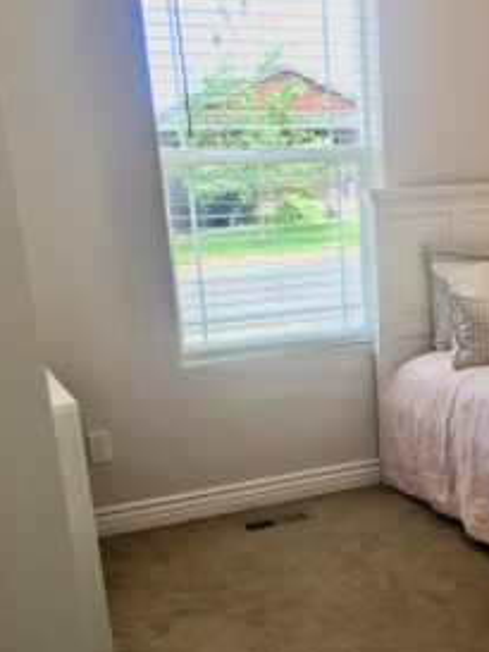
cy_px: 475
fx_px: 960
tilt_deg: -16.5
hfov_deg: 27.9
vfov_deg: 36.7
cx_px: 408
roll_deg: +1.9
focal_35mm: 51
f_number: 2.2
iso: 32
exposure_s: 1/60
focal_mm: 4.15
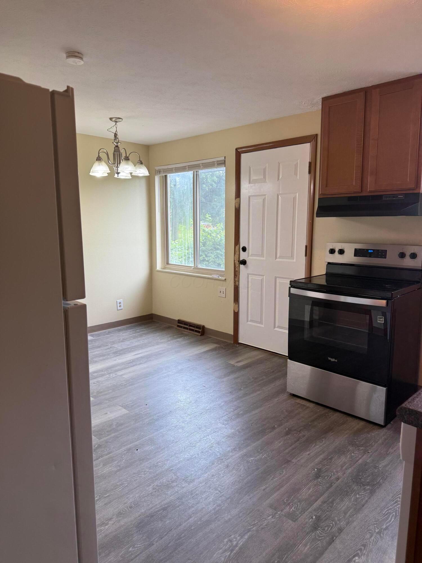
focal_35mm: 24
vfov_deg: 71.6
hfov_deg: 56.8
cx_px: 211
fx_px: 390
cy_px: 282
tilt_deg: -10.5
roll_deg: +1.0
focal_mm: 6.76
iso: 100
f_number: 1.78
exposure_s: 1/120
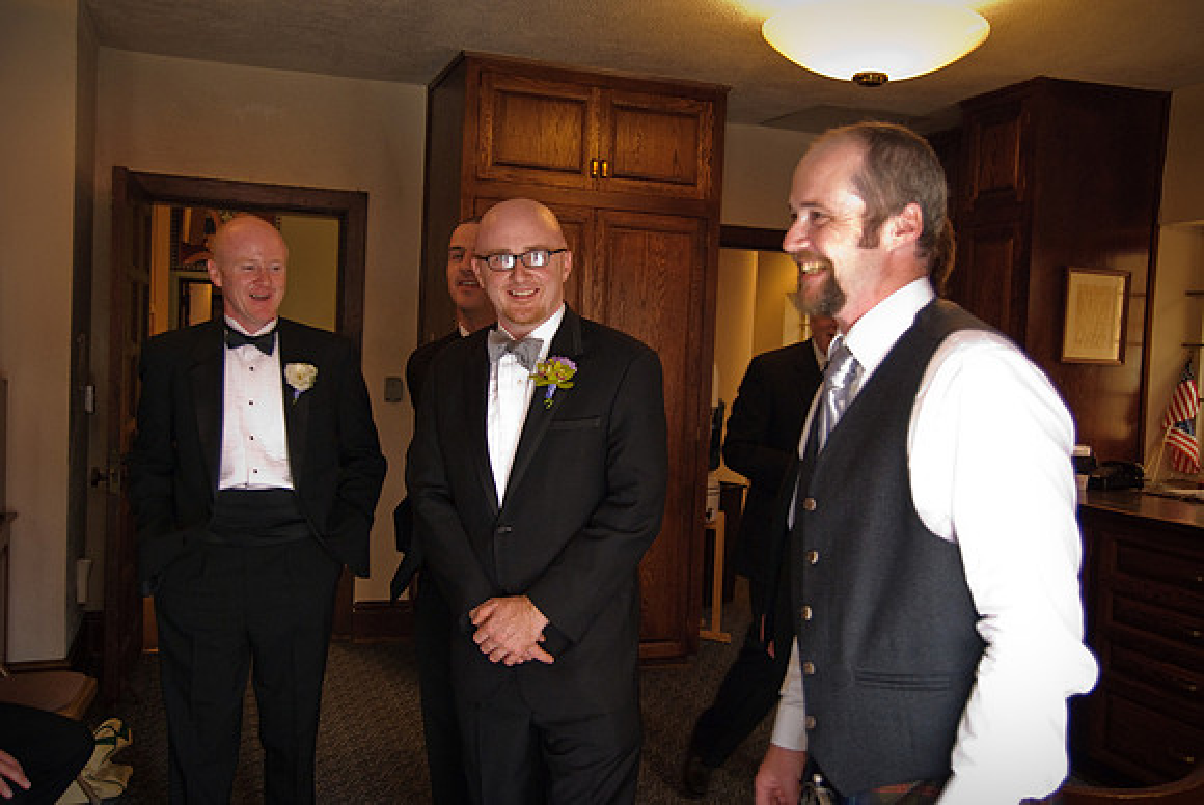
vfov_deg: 40.1
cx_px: 602
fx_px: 1105
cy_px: 402
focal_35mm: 33
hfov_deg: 57.2
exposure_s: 1/60
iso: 800
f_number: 2.8
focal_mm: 22
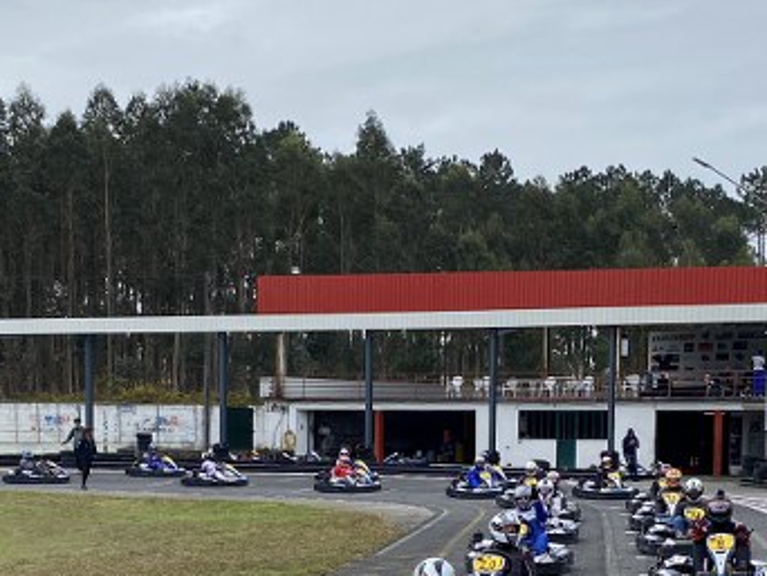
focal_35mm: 81
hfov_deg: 24.1
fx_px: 1796
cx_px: 421
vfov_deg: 17.8
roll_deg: -2.3
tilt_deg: -1.9
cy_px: 558
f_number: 1.8
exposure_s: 1/1754
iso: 32
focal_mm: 4.25
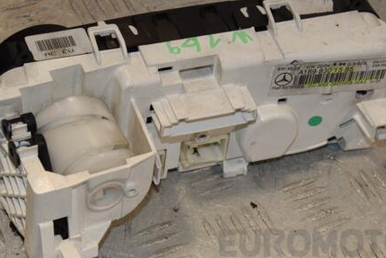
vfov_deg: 9.9
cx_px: 202
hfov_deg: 14.9
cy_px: 123
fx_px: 1480
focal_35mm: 138
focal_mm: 66
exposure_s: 1/200
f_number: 10
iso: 800
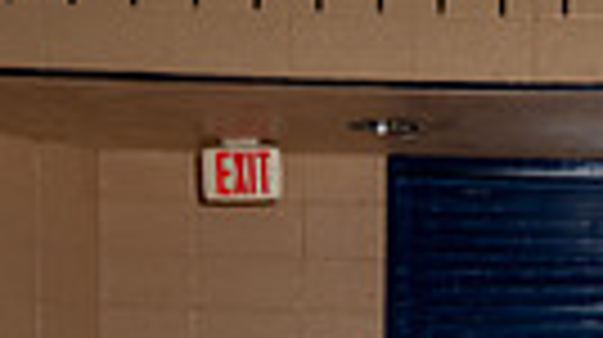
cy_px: 874
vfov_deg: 6.3
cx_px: 495
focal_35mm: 180
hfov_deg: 11.9
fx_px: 2875
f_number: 5.6
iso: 200
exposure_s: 1/250
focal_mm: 51
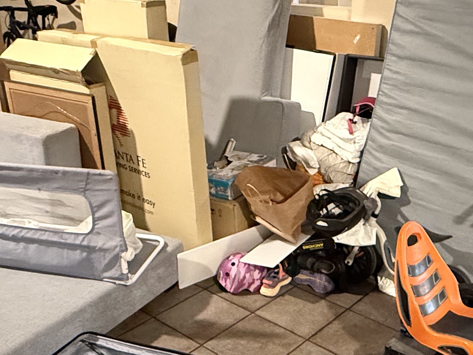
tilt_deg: -22.9
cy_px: 190
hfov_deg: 44.3
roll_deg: -0.3
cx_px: 303
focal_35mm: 42
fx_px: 574
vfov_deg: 34.3
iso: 1000
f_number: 2.2
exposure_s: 1/33
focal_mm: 2.22
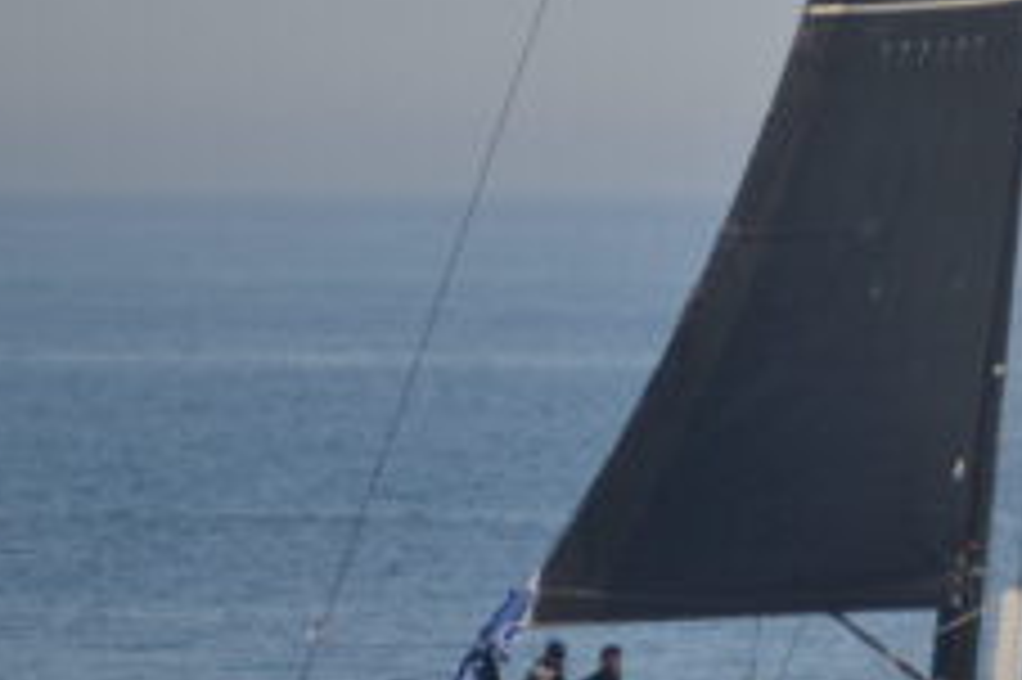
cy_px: 360
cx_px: 1063
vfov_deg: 1.7
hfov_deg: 2.6
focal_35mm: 793
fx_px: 22495
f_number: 5.6
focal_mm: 200
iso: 360
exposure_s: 1/2000
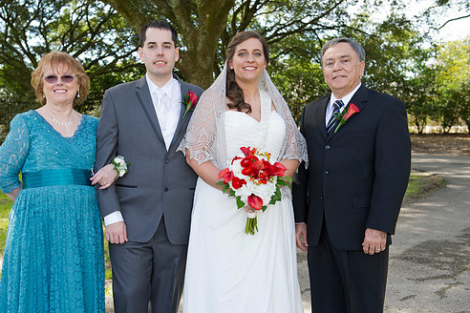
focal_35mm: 53
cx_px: 202
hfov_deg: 37.4
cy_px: 167
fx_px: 692
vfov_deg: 25.5
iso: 320
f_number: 5.6
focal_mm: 45
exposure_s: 1/100
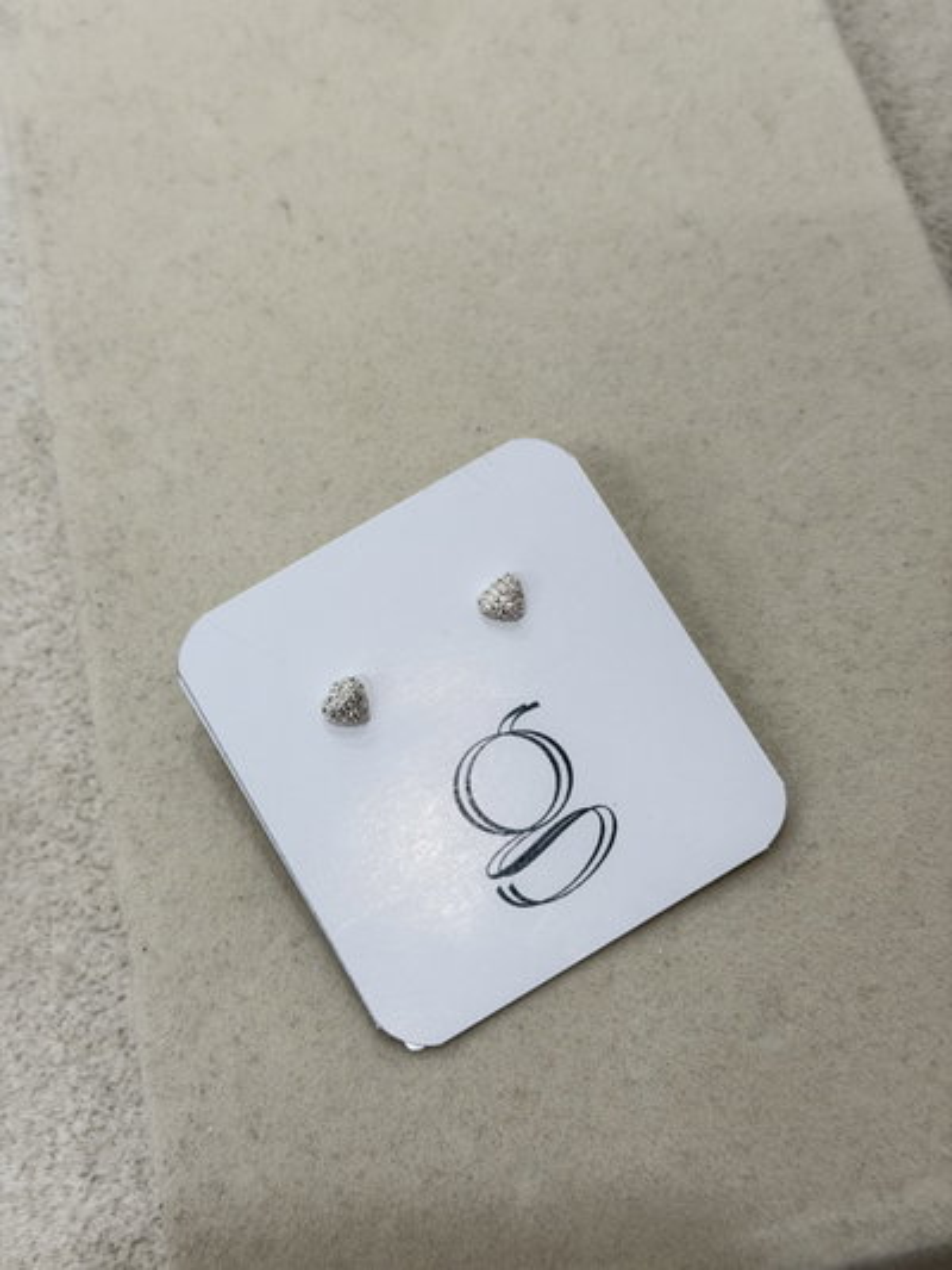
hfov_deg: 30.3
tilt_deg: -62.5
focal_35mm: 48
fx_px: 1759
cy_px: 635
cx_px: 476
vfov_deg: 39.6
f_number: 1.78
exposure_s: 1/50
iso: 80
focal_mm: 6.76
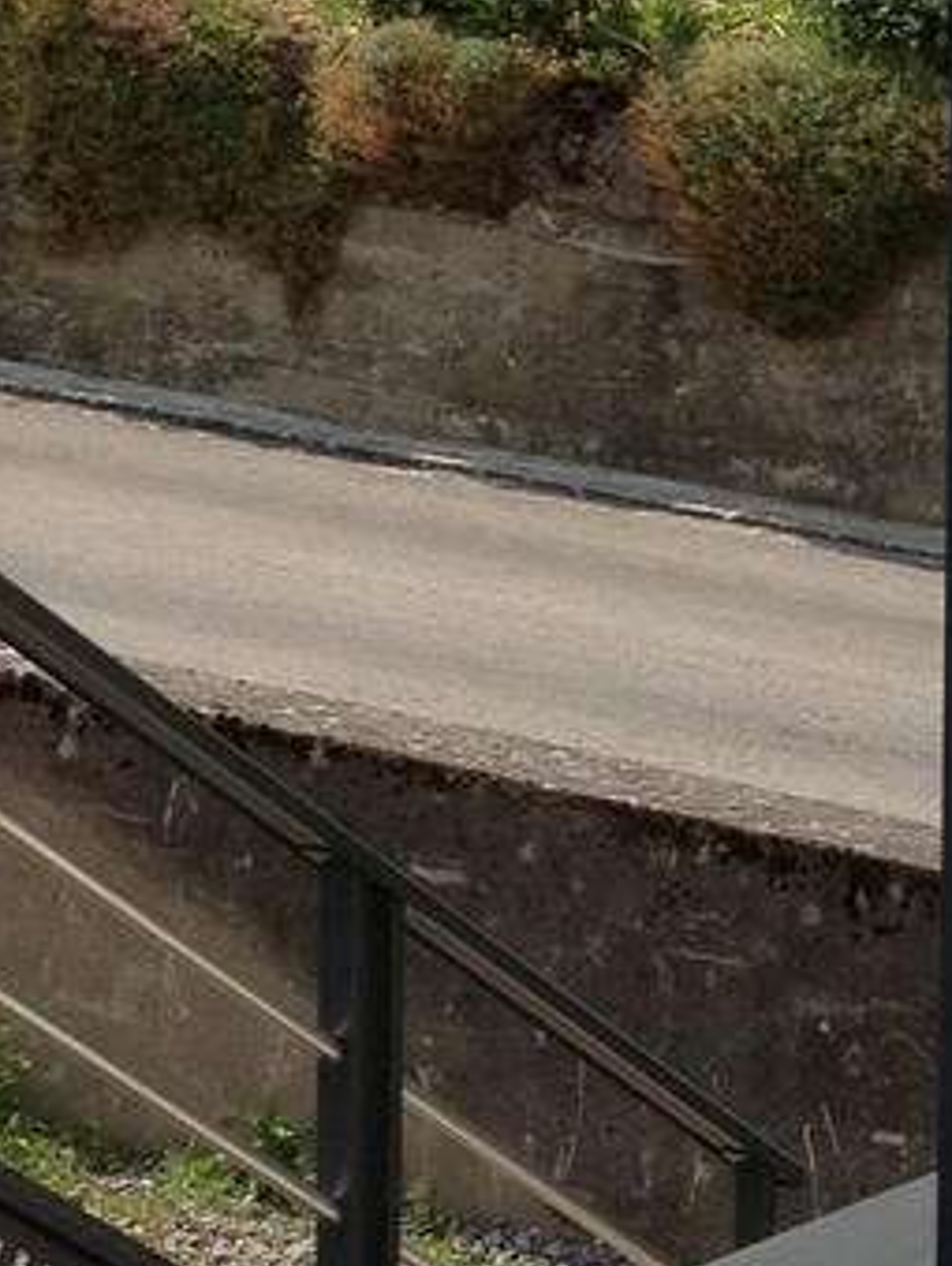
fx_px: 6039
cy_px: 280
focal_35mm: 165
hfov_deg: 8.9
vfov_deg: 11.9
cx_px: 1154
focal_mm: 4.28
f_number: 2.4
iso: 50
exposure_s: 1/1493
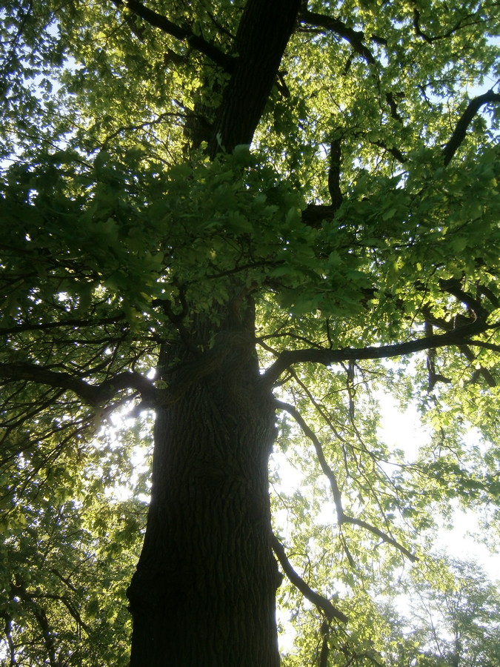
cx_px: 250
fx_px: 501
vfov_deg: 67.3
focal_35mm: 26
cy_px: 334
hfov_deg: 53.1
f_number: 2.8
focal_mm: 4.7
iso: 80
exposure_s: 1/250
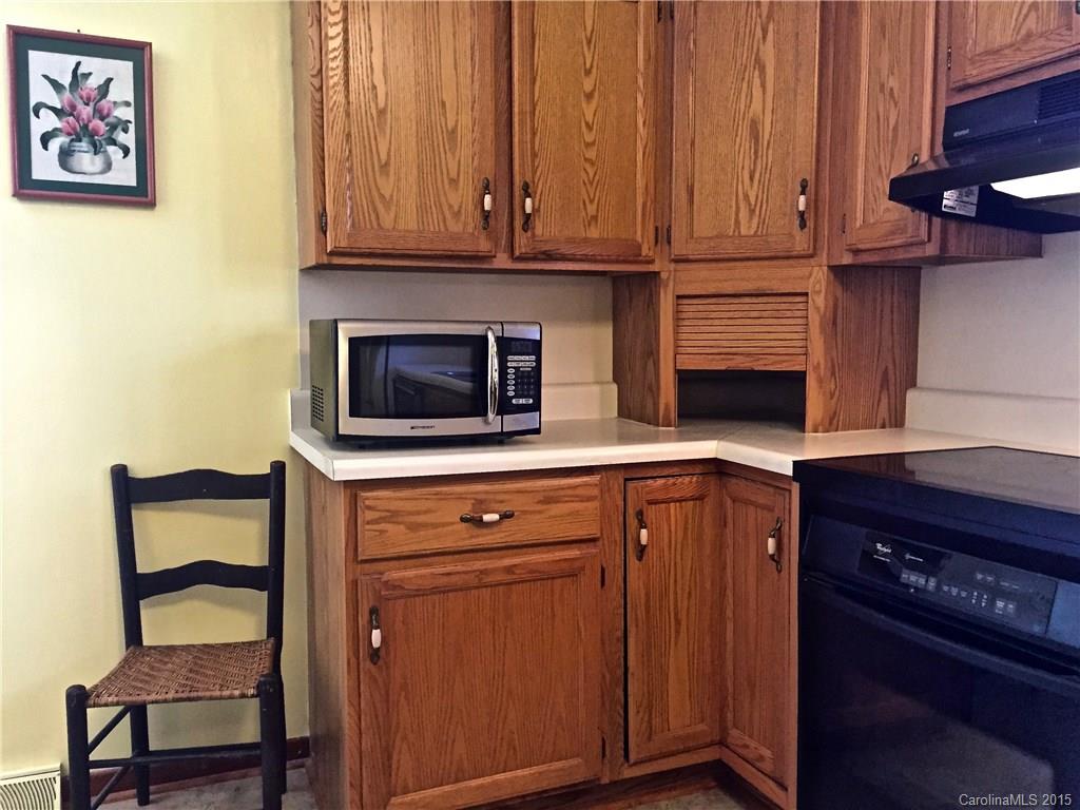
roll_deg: -0.5
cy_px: 405
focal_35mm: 29
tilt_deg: -3.8
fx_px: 905
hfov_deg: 61.7
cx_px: 540
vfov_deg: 48.2
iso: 250
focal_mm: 4.15
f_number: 2.2
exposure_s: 1/24
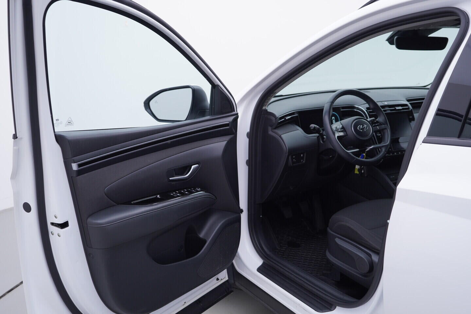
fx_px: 471
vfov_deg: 36.9
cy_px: 157
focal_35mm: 36
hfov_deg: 53.1
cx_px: 236
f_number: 3.5
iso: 125
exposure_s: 1/60
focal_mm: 24
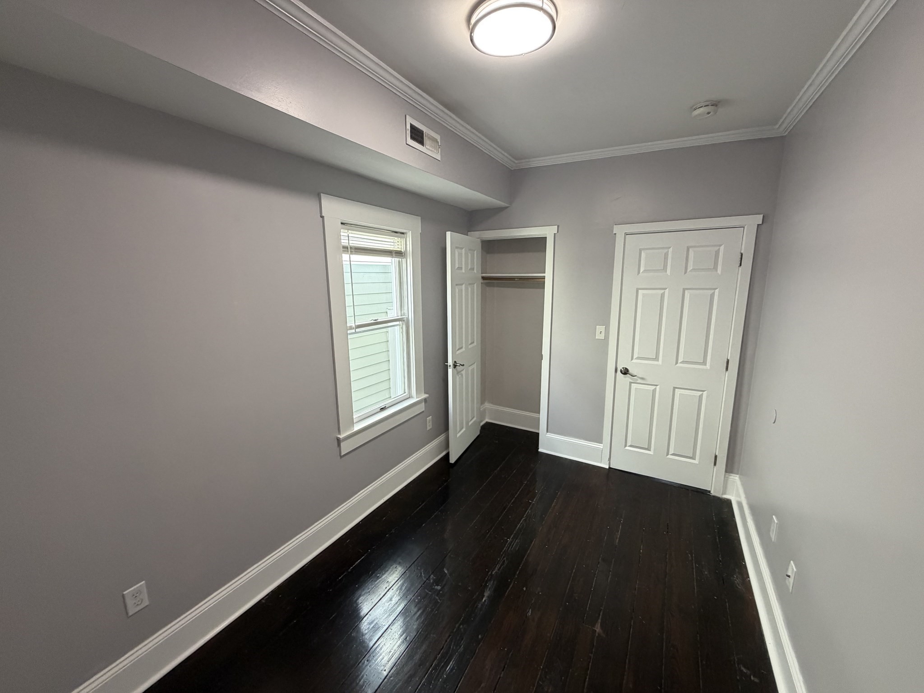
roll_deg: +0.9
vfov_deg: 85.7
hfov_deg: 102.1
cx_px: 462
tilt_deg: -9.9
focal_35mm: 14
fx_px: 374
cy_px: 346
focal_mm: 2.22
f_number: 2.2
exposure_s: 1/121
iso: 320
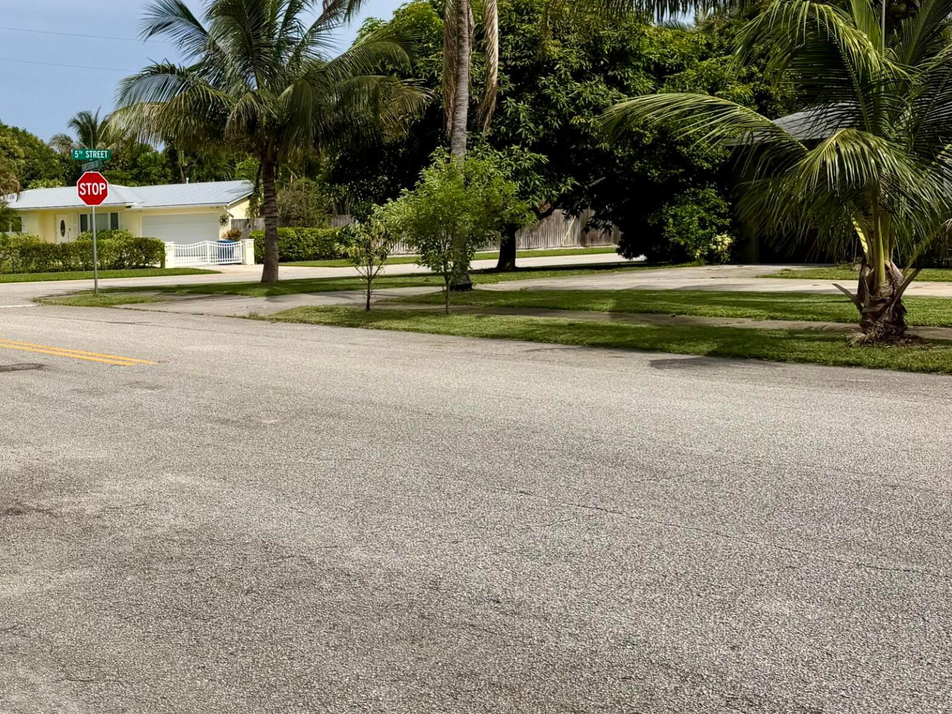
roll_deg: +2.2
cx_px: 44
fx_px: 1265
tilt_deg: -8.2
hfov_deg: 37.7
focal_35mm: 46
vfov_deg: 31.5
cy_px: 328
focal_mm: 6.76
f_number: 1.78
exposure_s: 1/8130
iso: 80
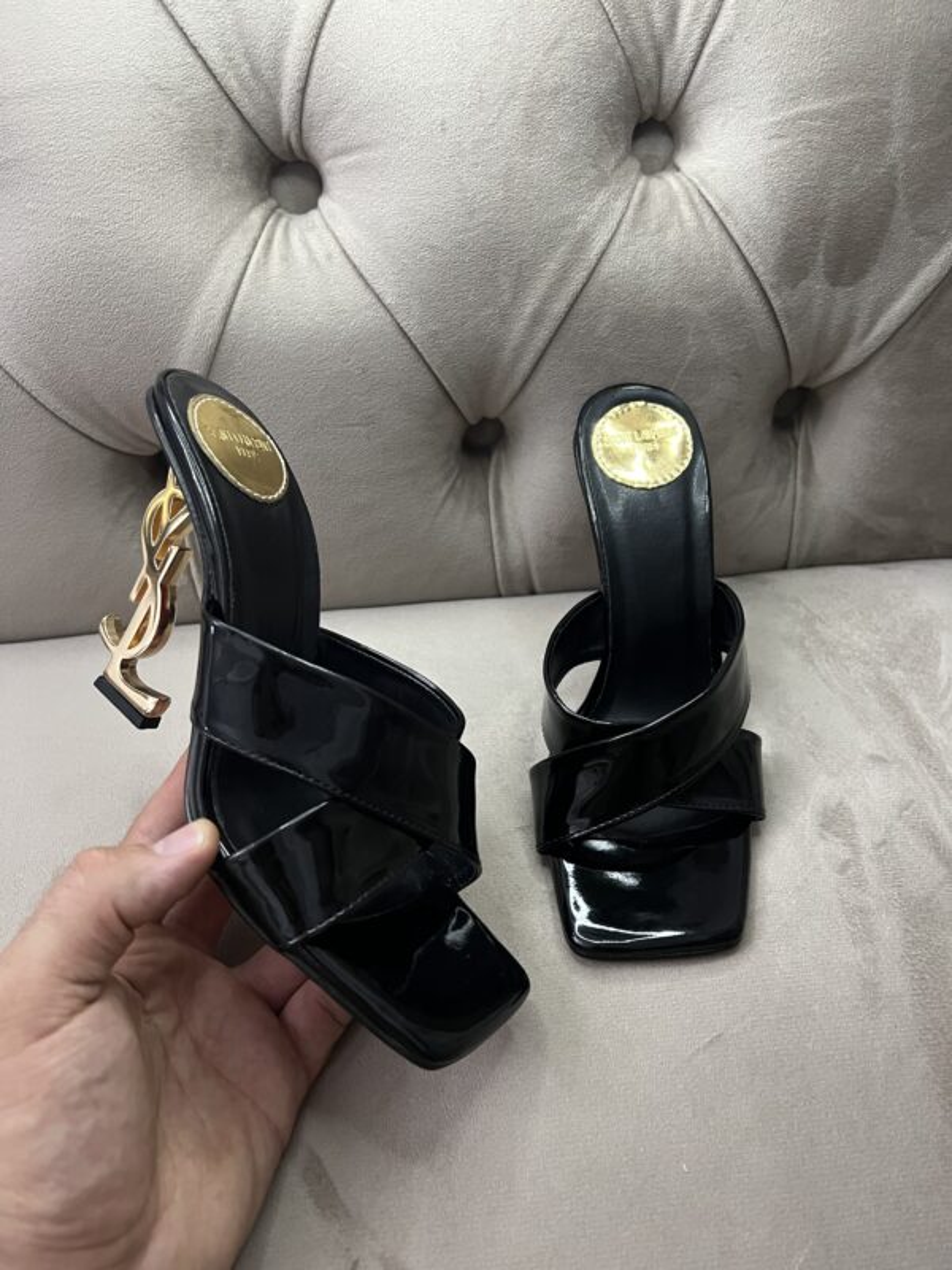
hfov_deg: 53.1
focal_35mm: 26
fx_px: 953
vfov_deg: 67.3
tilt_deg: -46.9
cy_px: 635
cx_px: 476
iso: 500
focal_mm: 5.7
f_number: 1.5
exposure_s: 1/50
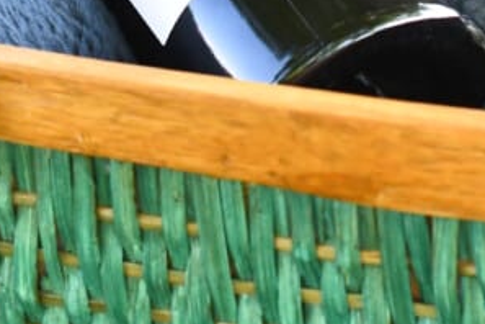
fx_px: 4082
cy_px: -247
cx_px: 410
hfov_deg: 6.8
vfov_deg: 4.5
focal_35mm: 303
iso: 1250
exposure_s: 1/500
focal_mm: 50
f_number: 5
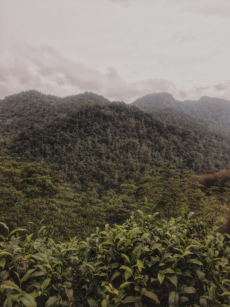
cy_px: 154
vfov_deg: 61.7
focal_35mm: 29
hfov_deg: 48.2
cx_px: 115
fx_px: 257
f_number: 2.2
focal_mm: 4.15
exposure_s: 1/100
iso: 40
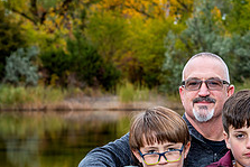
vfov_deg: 11.6
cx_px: 233
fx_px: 813
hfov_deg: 17.2
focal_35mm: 117
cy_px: 168
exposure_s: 1/125
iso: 160
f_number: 4
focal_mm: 45
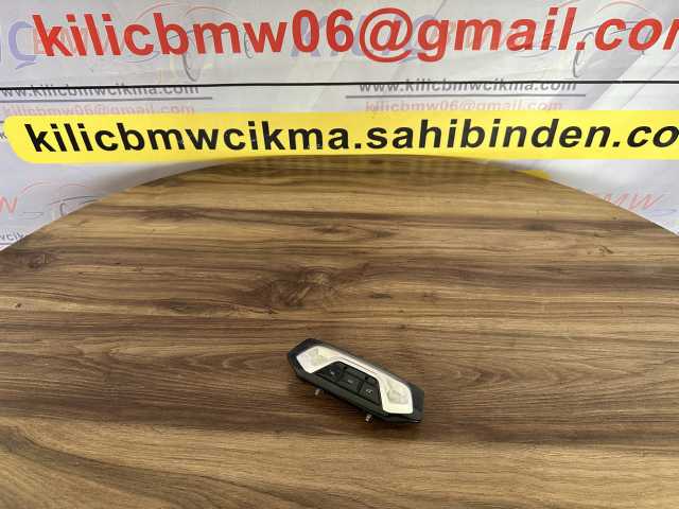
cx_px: 340
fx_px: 471
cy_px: 254
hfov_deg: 71.6
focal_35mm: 24
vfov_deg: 56.8
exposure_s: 1/89
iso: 250
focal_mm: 6.86
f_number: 1.78
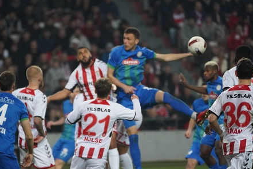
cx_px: 103
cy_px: 94
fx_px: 3501
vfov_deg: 2.8
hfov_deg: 4.1
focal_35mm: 498
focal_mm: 400
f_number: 5.6
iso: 12800
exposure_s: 1/2000
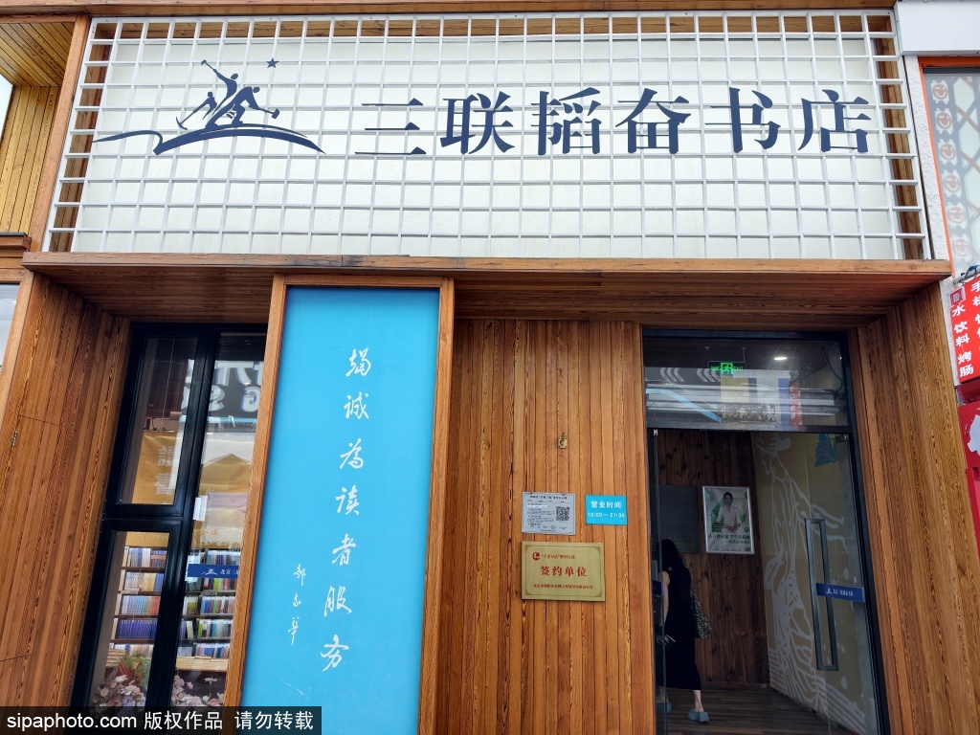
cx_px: 490
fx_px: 679
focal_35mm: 24
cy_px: 368
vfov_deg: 56.8
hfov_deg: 71.6
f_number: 1.57
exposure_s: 1/100
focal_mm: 7
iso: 73
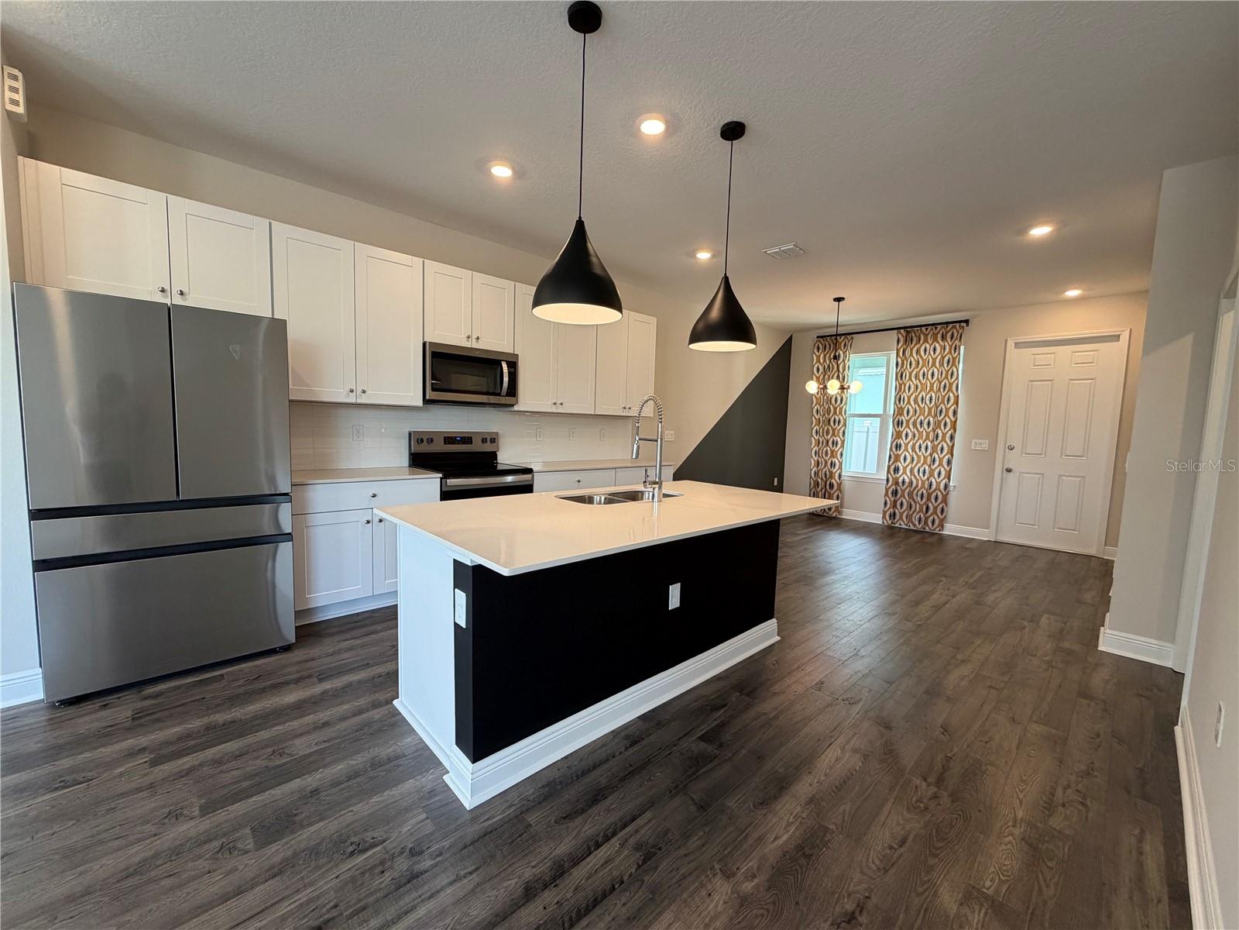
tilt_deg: -4.6
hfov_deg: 102.1
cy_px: 465
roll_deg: -1.8
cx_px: 620
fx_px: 501
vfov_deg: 85.7
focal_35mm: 14
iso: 200
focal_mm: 2.22
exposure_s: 1/120
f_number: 2.2
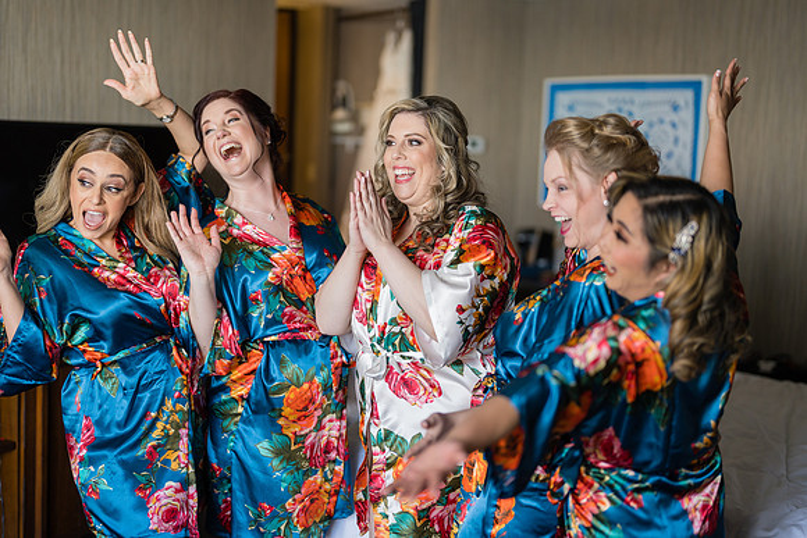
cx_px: 404
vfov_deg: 27.0
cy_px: 269
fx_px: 1121
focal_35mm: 50
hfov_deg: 39.6
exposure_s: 1/250
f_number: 1.2
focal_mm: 50
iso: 250
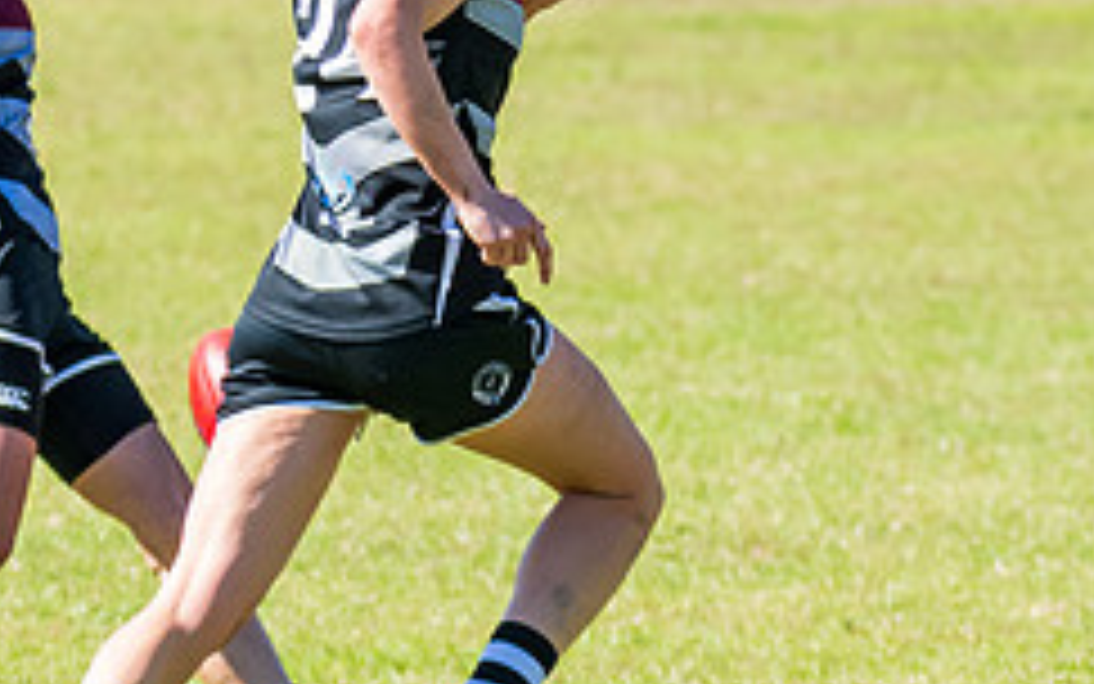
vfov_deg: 1.4
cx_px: 955
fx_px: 28868
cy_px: 124
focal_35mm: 968
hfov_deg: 2.2
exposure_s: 1/2000
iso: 800
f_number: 6.3
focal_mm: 200
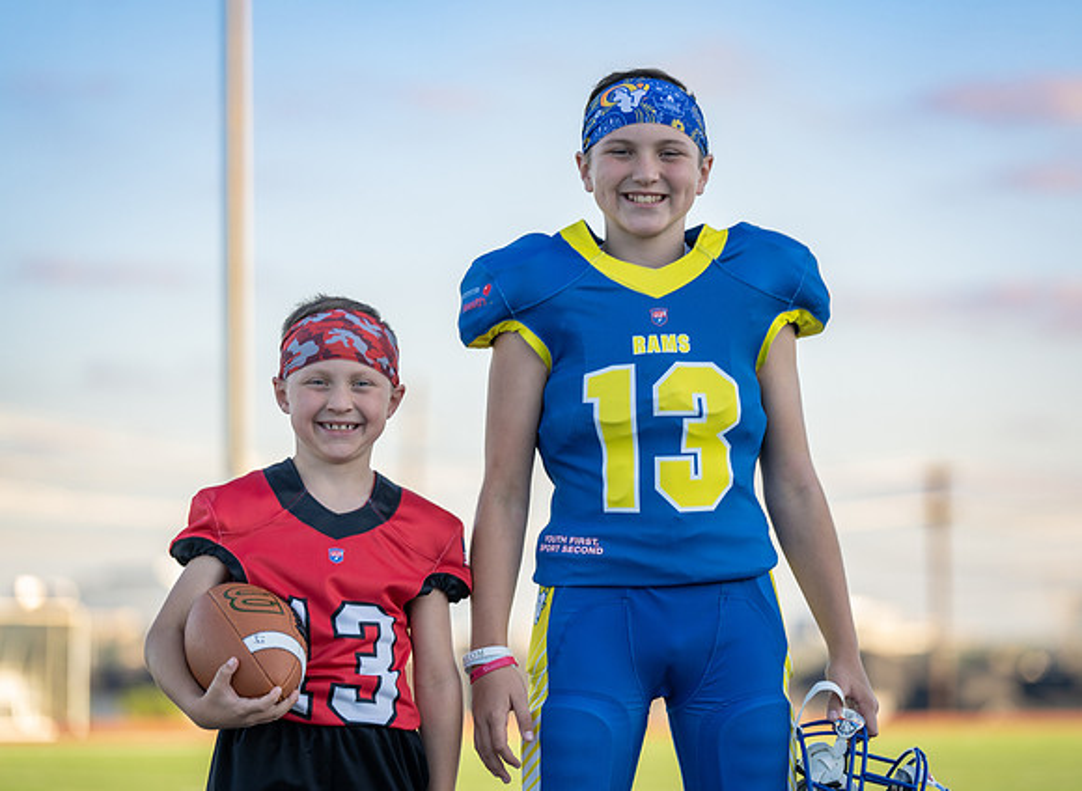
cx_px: 604
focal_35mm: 148
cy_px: 387
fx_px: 4570
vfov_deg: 9.9
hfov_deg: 13.5
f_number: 2.8
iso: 100
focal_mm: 134
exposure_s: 1/400
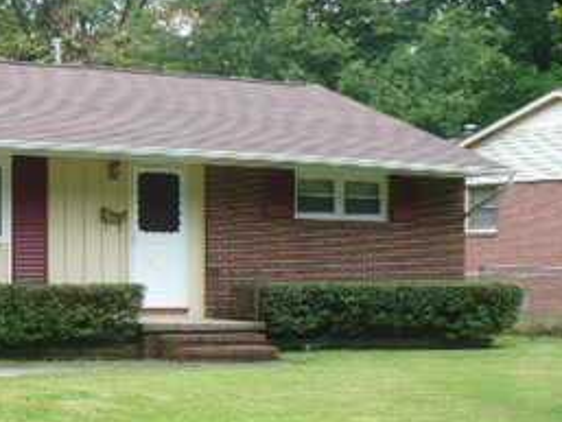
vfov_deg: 15.9
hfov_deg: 20.0
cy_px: 359
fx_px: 1494
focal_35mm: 92
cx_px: -114
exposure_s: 1/200
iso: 100
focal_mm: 6.1
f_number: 2.8
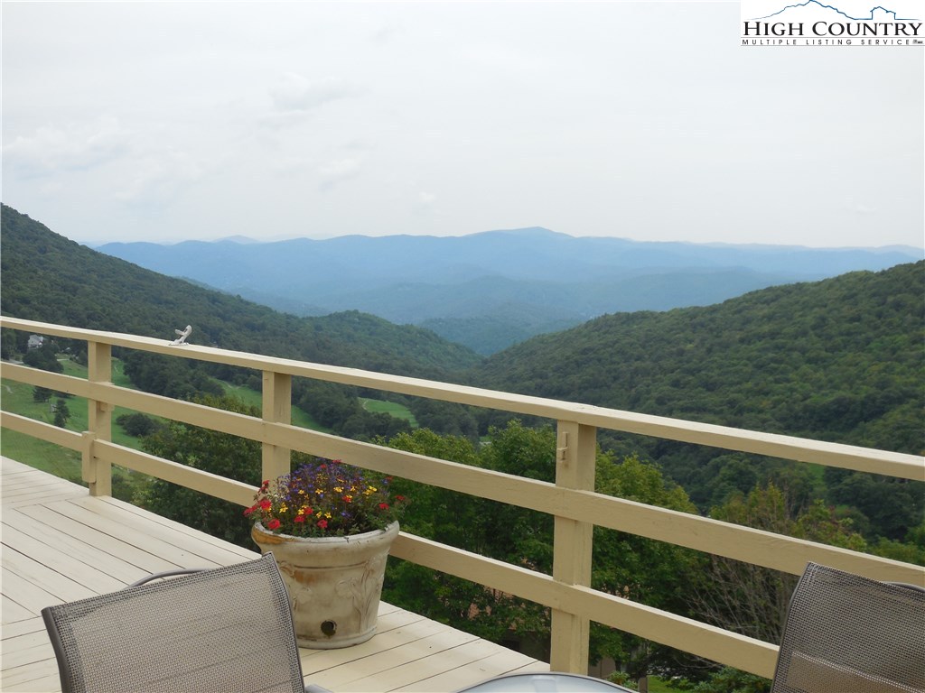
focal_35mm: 46
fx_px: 1229
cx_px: 462
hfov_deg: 41.2
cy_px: 346
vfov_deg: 31.5
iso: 125
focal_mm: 8.2
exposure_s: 1/1000
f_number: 3.8
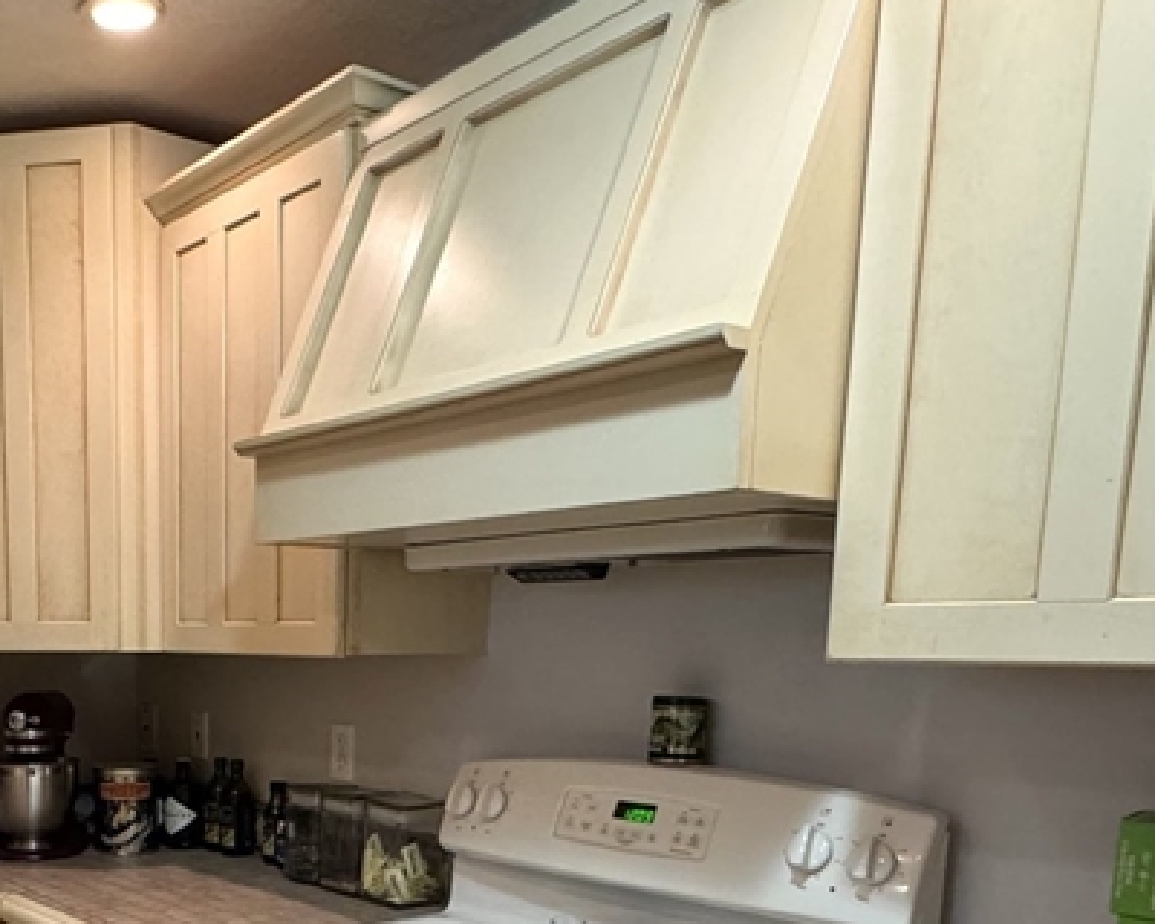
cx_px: 222
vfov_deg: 39.1
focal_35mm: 35
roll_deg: -0.3
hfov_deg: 48.5
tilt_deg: -10.2
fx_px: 1196
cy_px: 840
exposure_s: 1/60
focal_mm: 2.22
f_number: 2.2
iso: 500
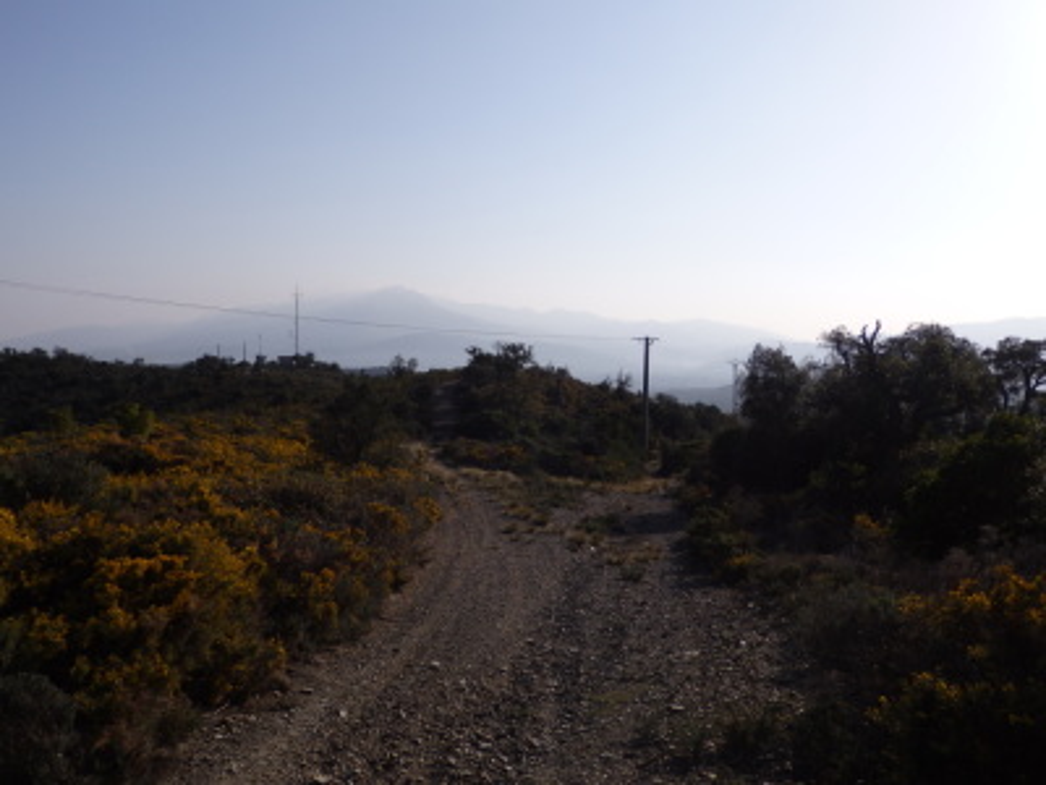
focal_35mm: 30
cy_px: 392
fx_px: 907
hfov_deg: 60.0
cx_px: 523
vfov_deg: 46.8
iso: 100
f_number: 9.4
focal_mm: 5.5
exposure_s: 1/320
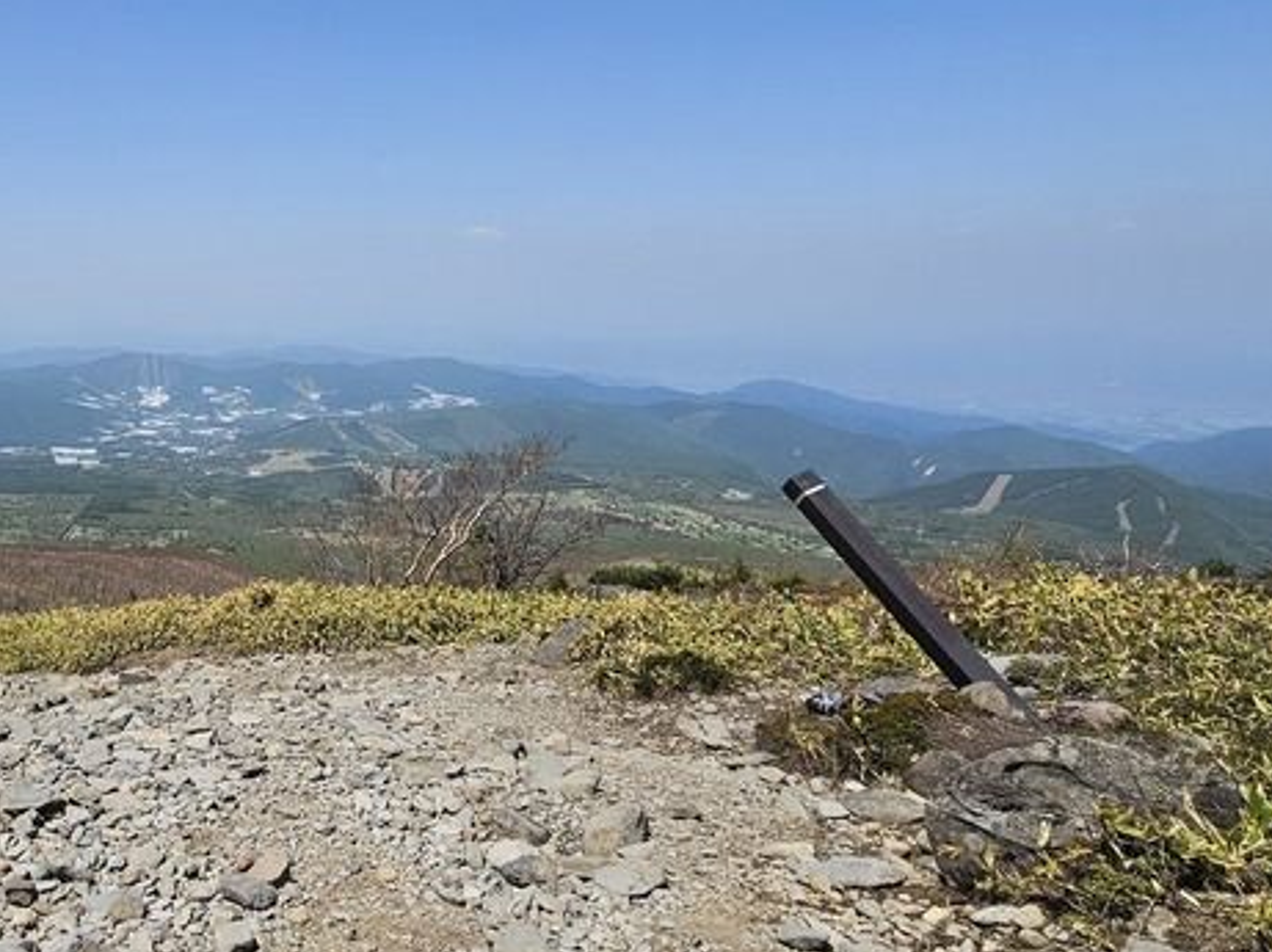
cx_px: 230
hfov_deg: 66.2
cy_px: 346
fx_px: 844
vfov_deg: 57.9
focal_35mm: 23
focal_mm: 2.2
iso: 50
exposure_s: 1/3345
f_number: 2.2
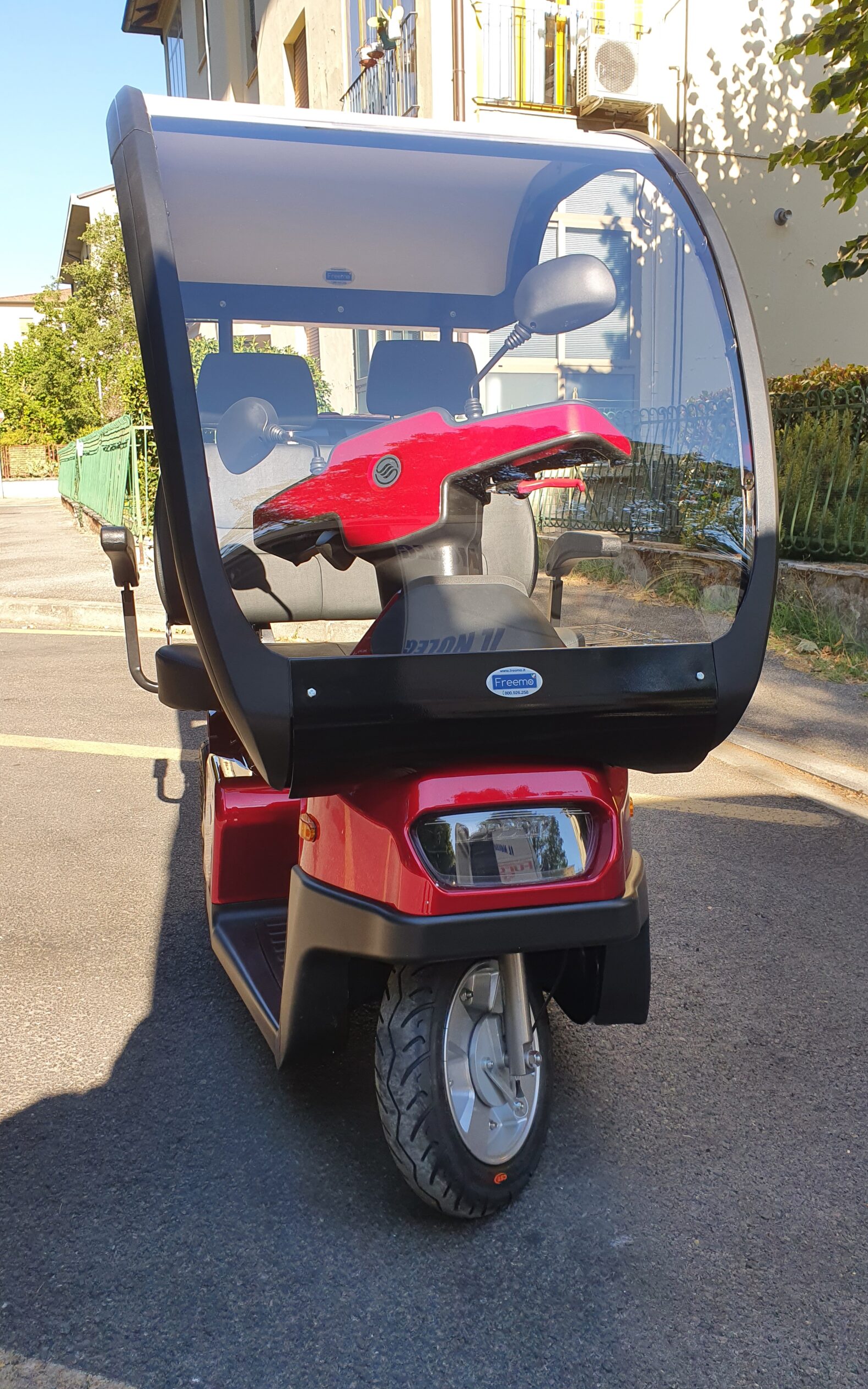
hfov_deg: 44.5
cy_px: 696
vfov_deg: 66.5
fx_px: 1060
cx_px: 449
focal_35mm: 28
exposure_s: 1/499
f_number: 2.4
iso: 50
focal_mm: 4.3
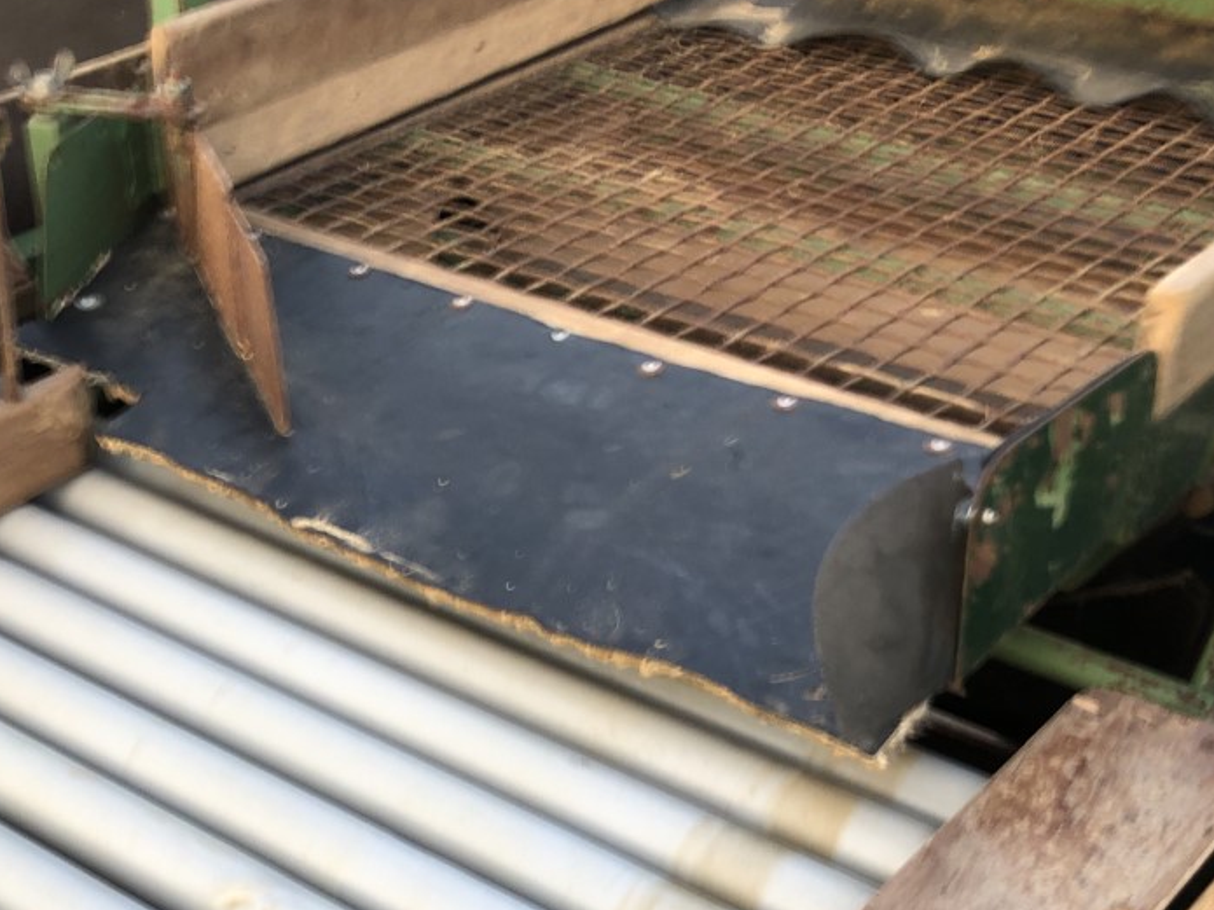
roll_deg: +3.1
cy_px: 777
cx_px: 404
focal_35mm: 58
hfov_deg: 33.0
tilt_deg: -38.2
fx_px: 2034
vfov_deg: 24.7
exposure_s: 1/100
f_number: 1.8
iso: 25
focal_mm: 4
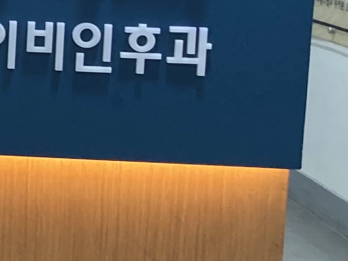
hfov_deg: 11.8
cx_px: -375
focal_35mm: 147
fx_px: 1478
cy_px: 28
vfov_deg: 10.0
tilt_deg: -5.0
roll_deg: -1.3
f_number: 1.8
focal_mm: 3.99
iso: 160
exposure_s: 1/60
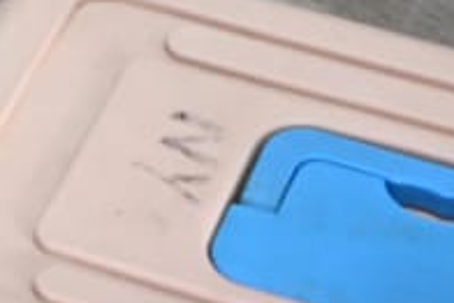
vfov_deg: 4.2
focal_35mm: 306
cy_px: -828
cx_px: -343
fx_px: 3862
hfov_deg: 6.6
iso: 1600
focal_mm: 40
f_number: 3.2
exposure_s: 1/125
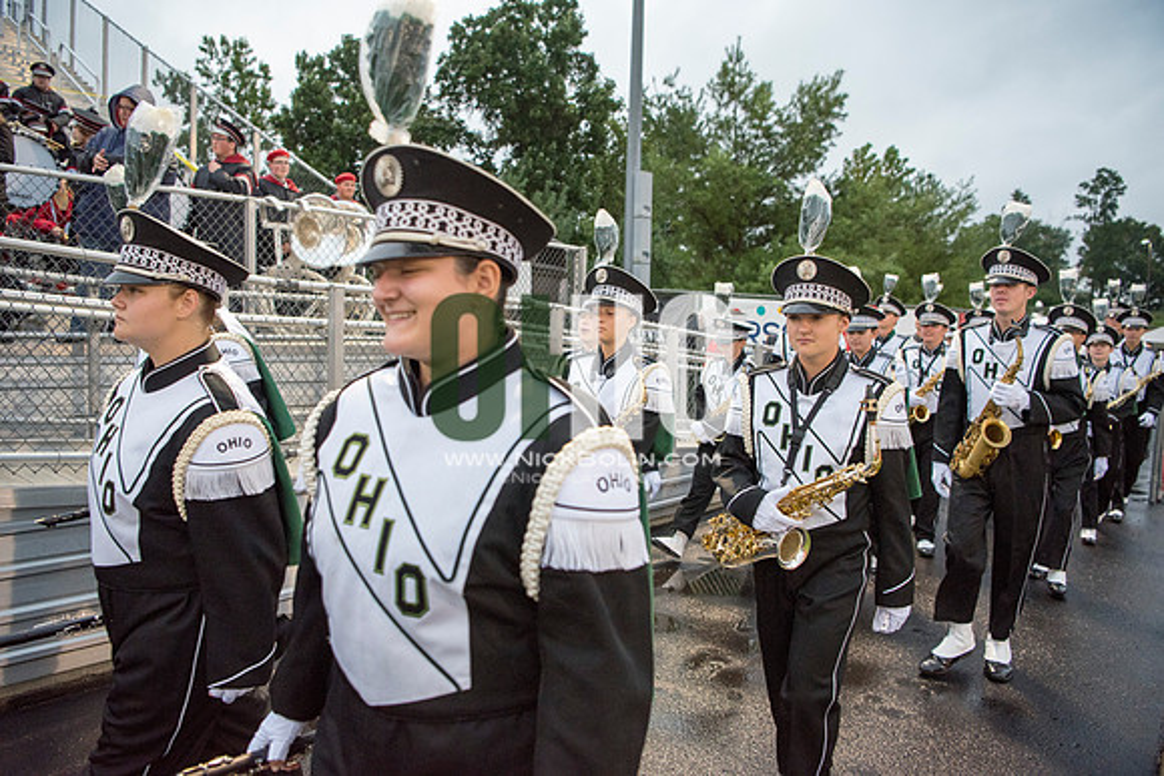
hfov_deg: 73.7
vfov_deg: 53.2
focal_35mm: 24
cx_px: 582
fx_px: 776
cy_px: 388
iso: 2000
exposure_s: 1/800
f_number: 3.2
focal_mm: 24
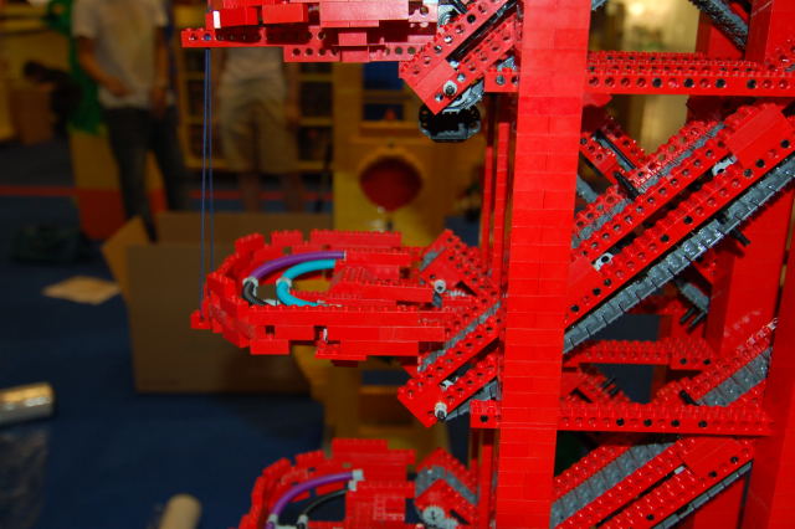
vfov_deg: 36.8
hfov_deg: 53.2
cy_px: 264
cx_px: 398
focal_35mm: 36
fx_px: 795
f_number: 4
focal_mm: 24
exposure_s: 1/60
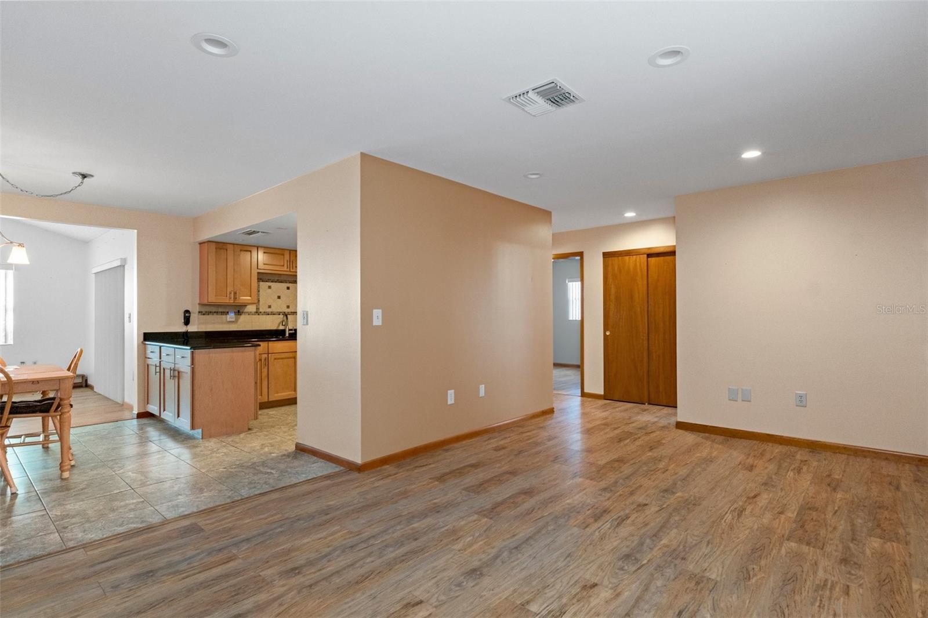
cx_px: 464
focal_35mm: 18
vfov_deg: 67.4
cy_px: 309
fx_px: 464
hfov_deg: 90.0
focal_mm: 12
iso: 320
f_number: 8
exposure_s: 1.3
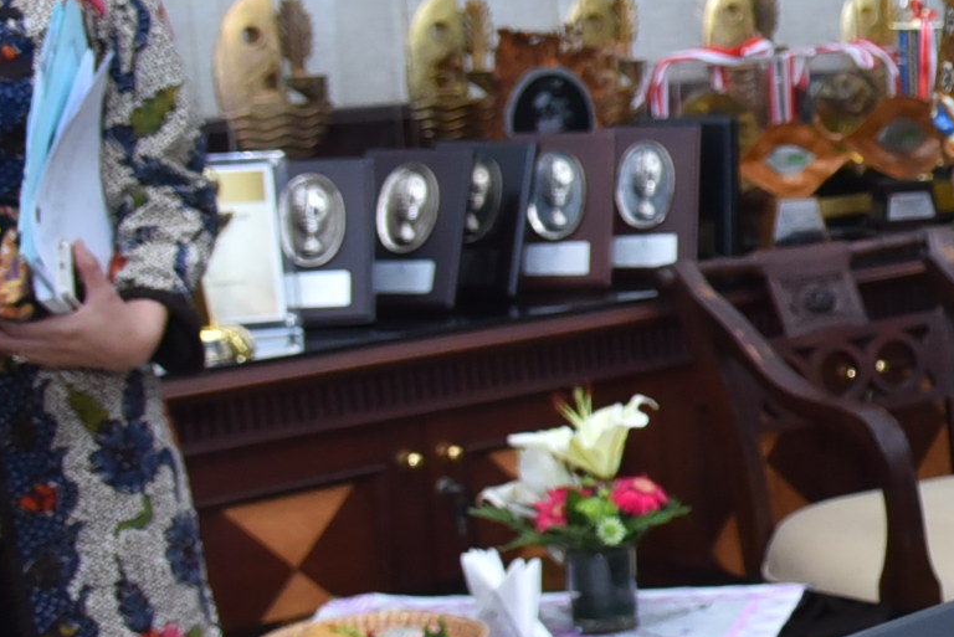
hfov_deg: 18.2
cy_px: 386
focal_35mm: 94
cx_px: 1600
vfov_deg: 14.6
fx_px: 2492
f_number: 4
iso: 1600
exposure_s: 1/125
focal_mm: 24
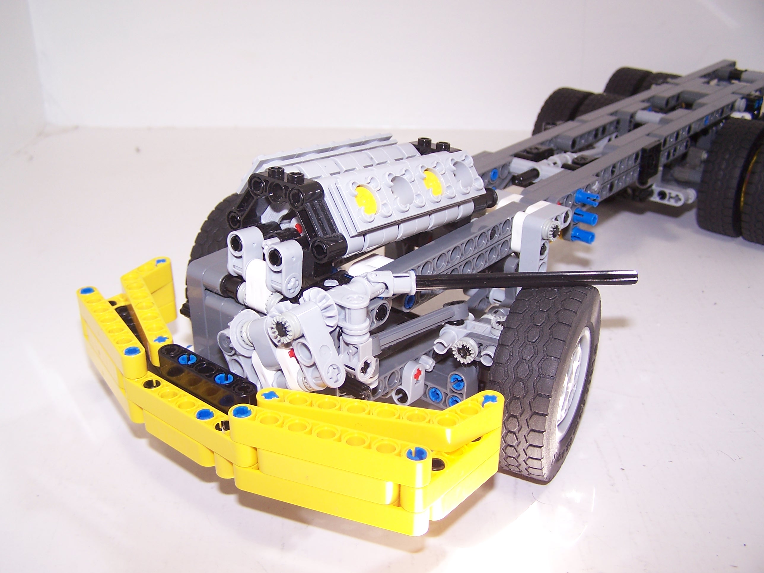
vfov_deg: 37.7
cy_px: 286
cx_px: 382
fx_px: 839
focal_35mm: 38
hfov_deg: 49.0
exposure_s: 1/60
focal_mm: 6.3
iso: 80
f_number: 2.8
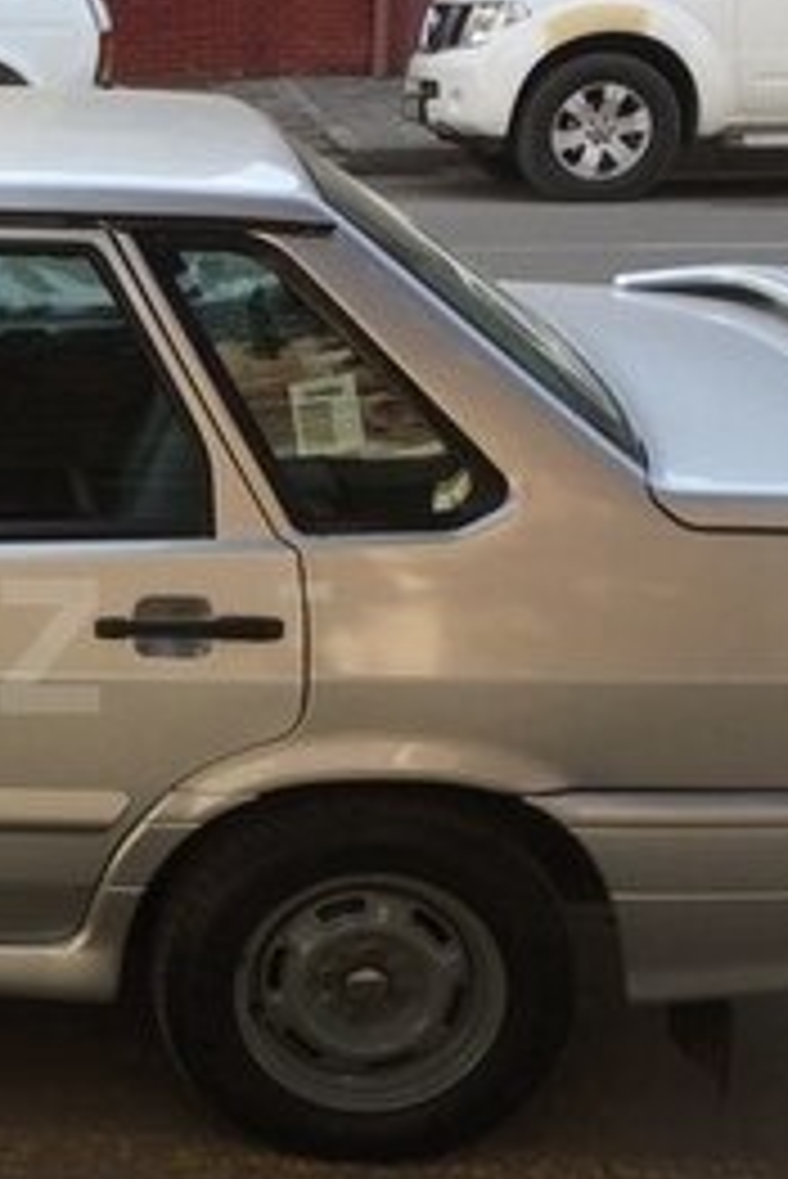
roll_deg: +4.8
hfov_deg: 16.5
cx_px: -360
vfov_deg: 26.6
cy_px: 646
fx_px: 2492
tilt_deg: -15.0
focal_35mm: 76
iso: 32
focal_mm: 4.15
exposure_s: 1/412
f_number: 2.2
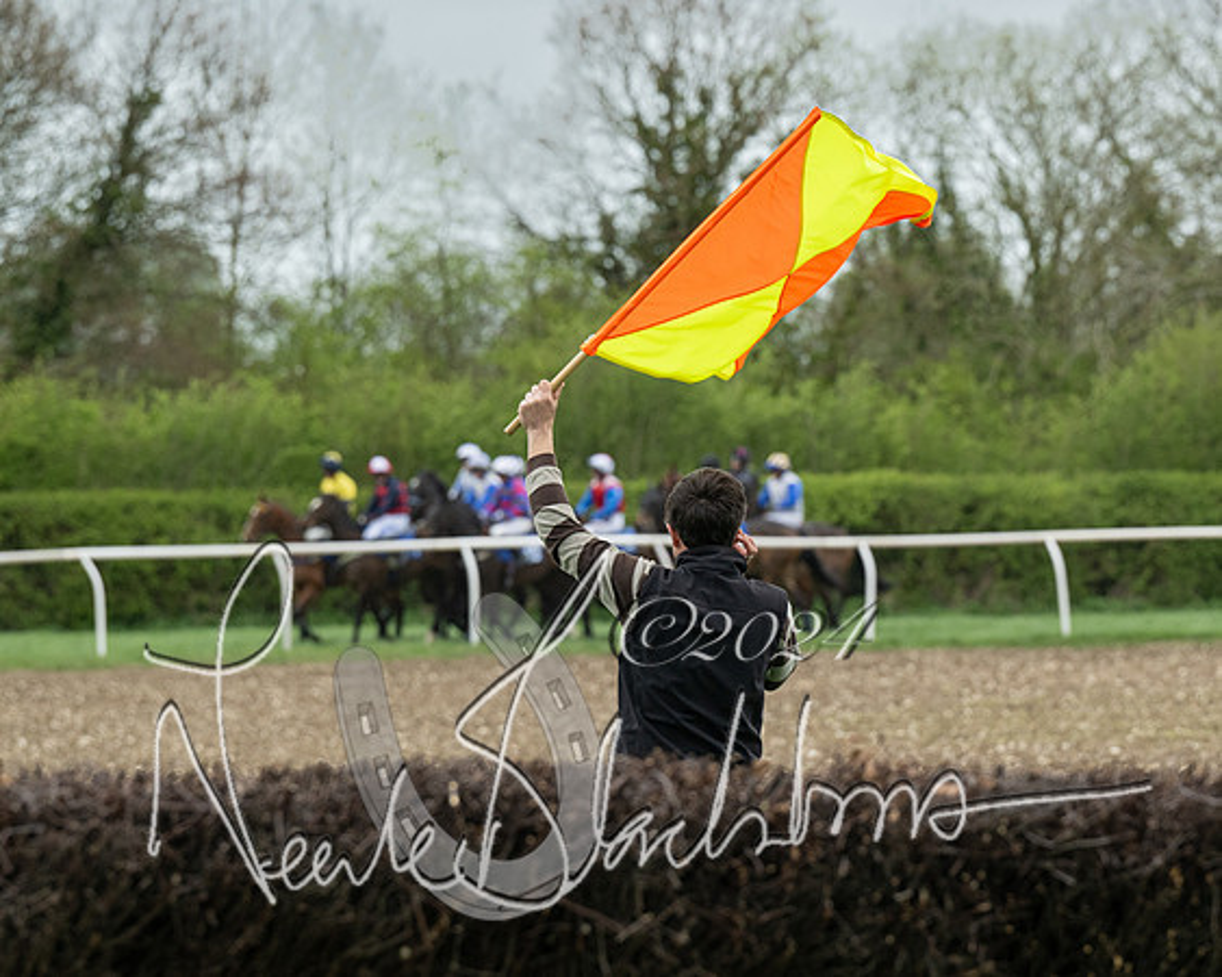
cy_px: 524
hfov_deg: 6.5
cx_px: 808
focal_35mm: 299
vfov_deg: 5.2
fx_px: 10801
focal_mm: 170
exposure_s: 1/1000
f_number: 5
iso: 400
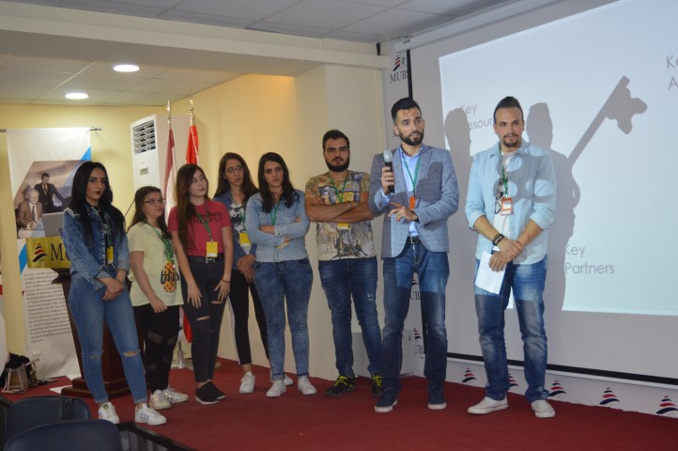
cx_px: 339
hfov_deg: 46.4
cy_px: 226
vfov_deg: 31.8
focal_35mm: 42
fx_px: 790
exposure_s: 1/60
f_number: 4.2
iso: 560
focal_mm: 28
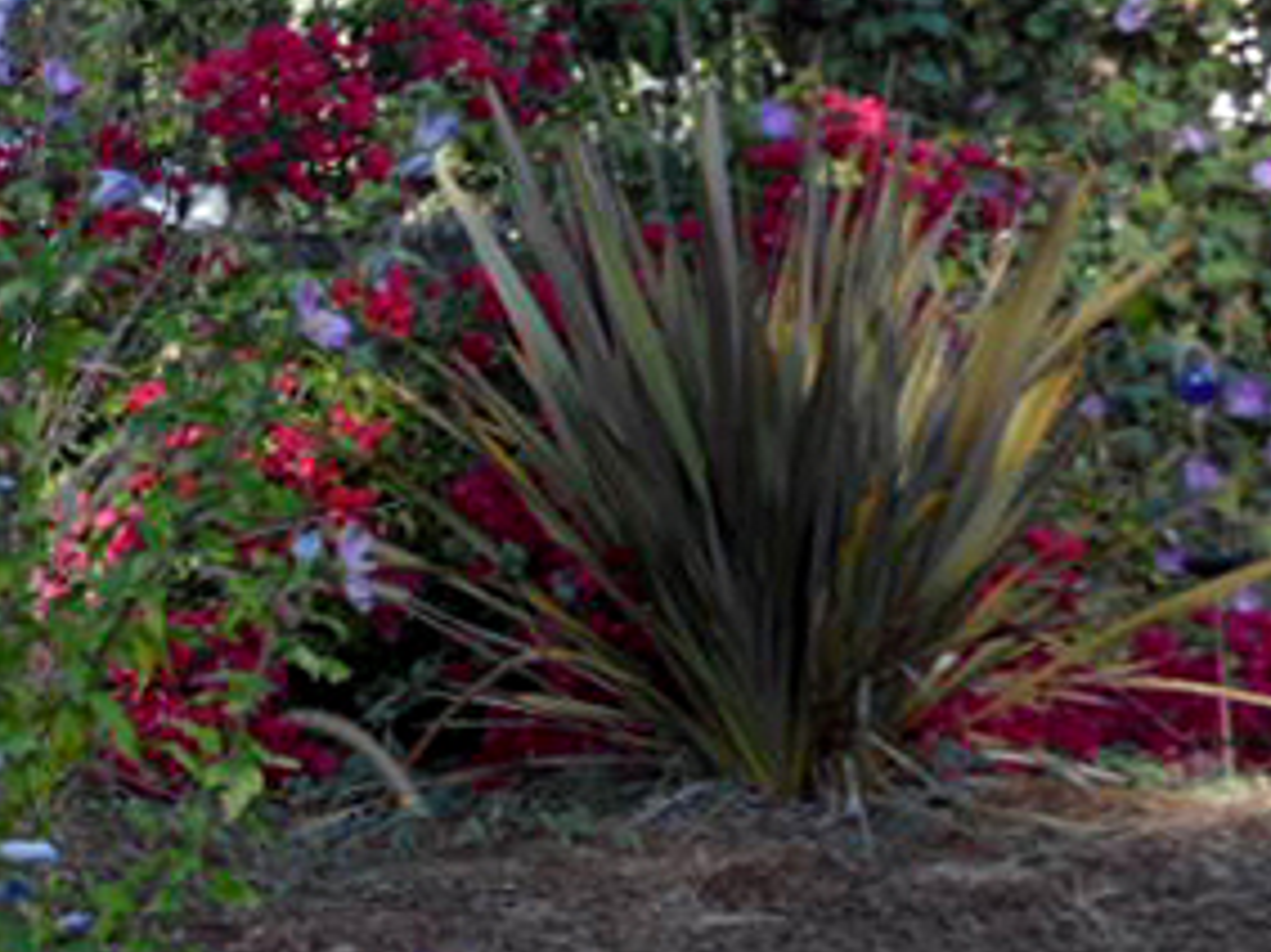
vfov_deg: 12.8
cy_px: 1145
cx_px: -225
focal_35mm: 113
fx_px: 4147
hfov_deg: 16.7
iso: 80
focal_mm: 6.5
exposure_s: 1/125
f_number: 3.6
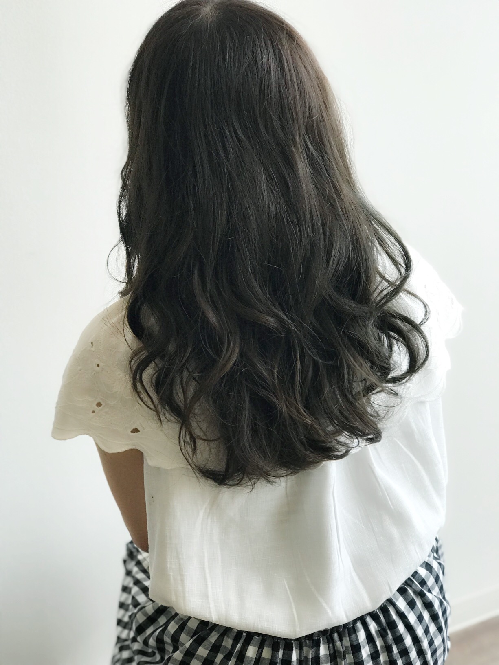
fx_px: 1095
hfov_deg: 25.7
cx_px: 250
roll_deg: +6.5
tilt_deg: -22.3
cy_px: 332
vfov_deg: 33.8
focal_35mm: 57
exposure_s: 1/60
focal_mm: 6.6
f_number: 2.8
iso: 20
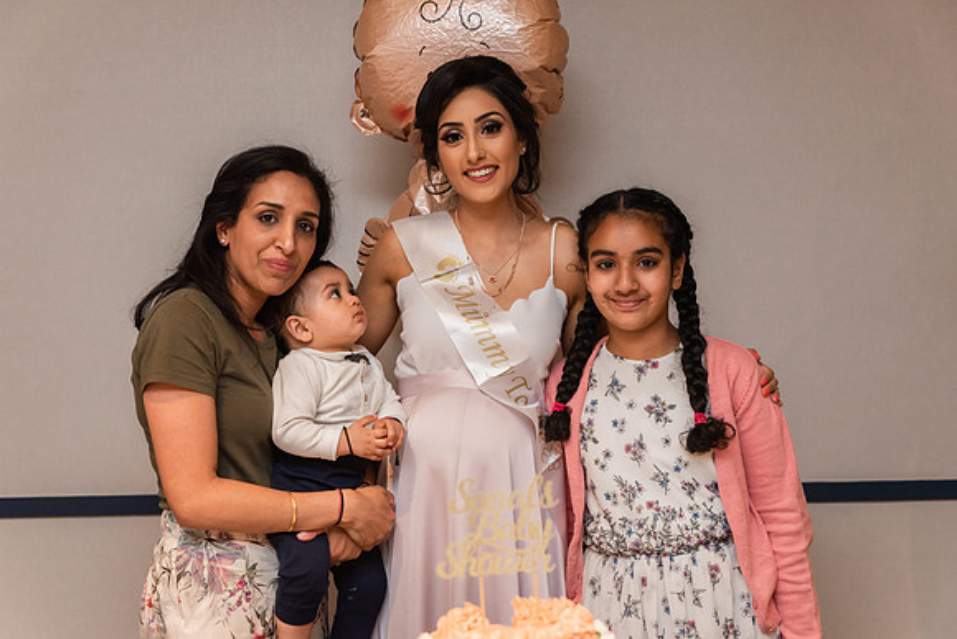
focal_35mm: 46
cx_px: 478
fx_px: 1223
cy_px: 320
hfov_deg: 42.7
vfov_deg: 29.3
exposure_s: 1/160
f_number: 4
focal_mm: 46
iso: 2500
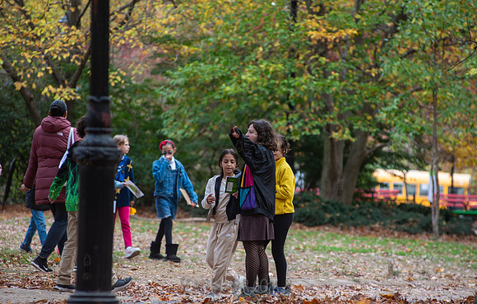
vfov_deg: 5.9
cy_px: 173
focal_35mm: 224
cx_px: 237
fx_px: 2929
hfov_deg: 9.3
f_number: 4.5
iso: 160
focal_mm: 200
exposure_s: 1/125
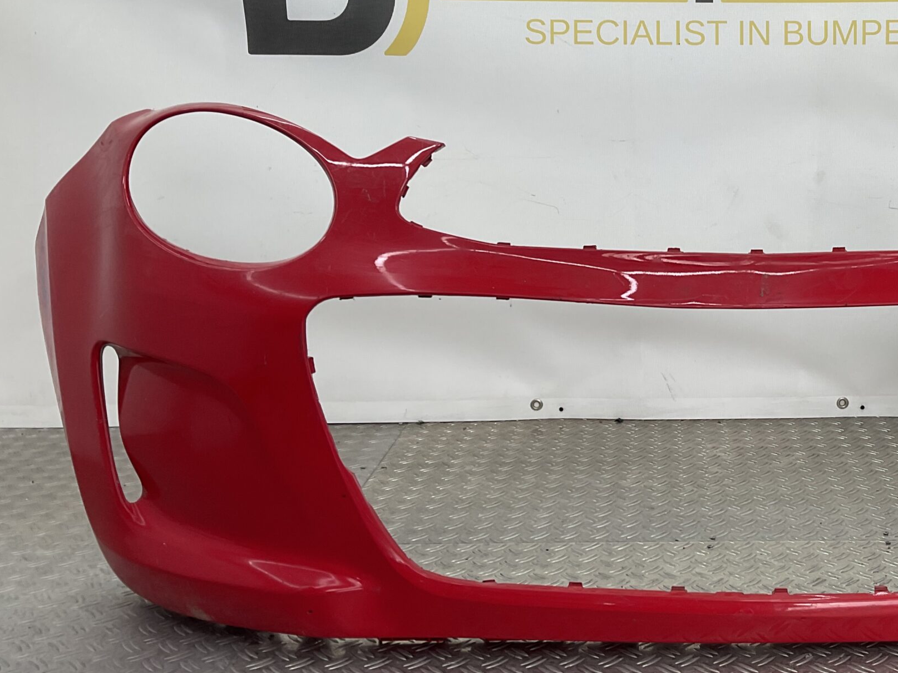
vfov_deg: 31.5
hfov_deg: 39.7
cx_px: 710
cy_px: 288
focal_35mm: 46
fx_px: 1193
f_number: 1.8
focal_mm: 3
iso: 16
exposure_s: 1/135
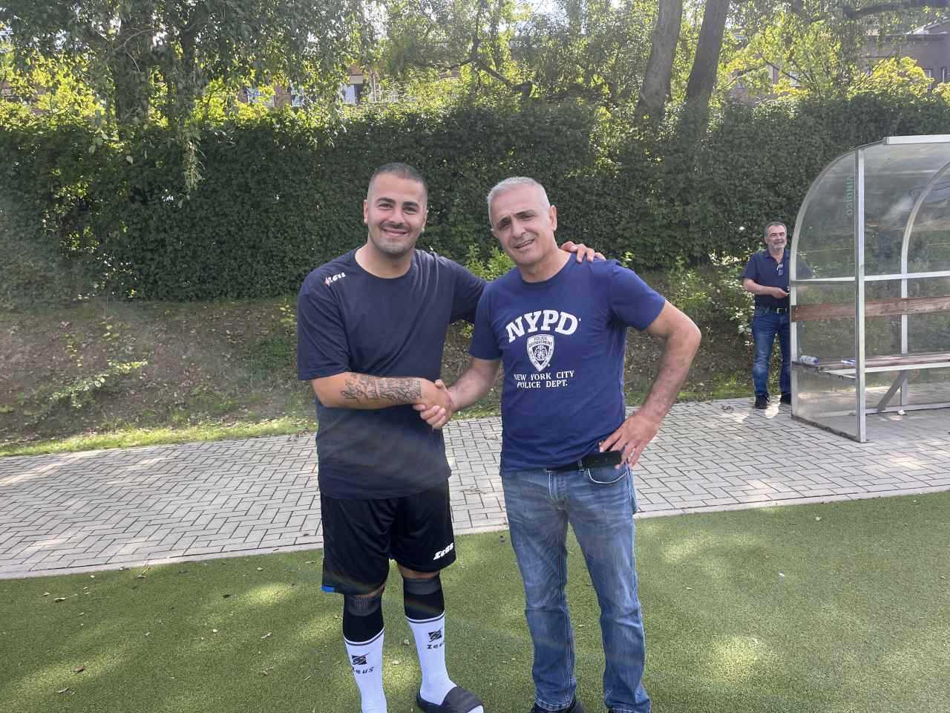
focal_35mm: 26
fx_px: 714
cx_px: 475
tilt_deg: -7.6
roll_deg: +3.1
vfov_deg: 53.1
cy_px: 356
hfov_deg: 67.3
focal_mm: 5.1
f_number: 1.6
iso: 32
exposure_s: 1/402
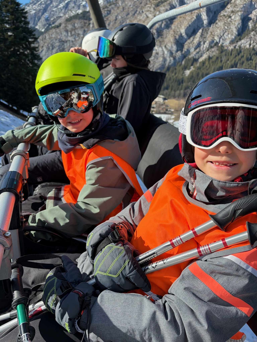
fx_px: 257
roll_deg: -5.7
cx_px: 128
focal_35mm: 26
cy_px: 171
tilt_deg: -21.6
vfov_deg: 67.3
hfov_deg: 53.1
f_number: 1.6
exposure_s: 1/1751
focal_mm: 5.96
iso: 64
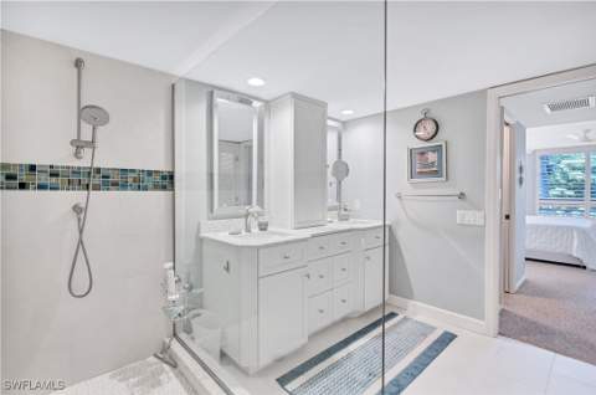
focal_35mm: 16
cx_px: 298
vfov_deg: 73.5
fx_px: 264
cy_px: 198
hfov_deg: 96.8
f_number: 10
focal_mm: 16
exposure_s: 1/3.33
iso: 250
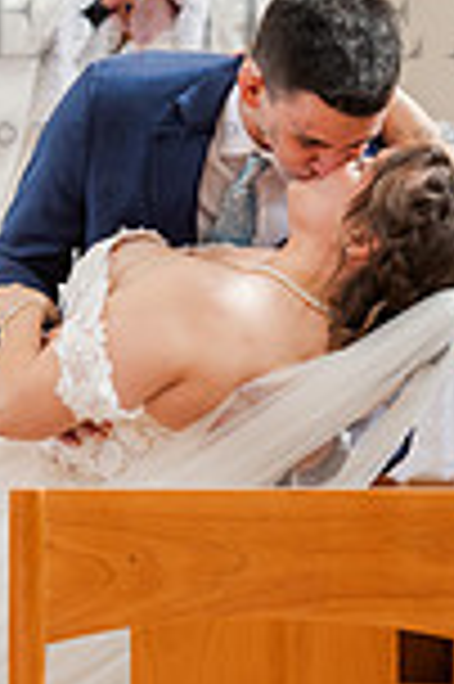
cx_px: 117
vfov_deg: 6.0
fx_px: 6522
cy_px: 90
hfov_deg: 4.0
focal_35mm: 344
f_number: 2.8
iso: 400
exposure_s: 1/250
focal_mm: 116
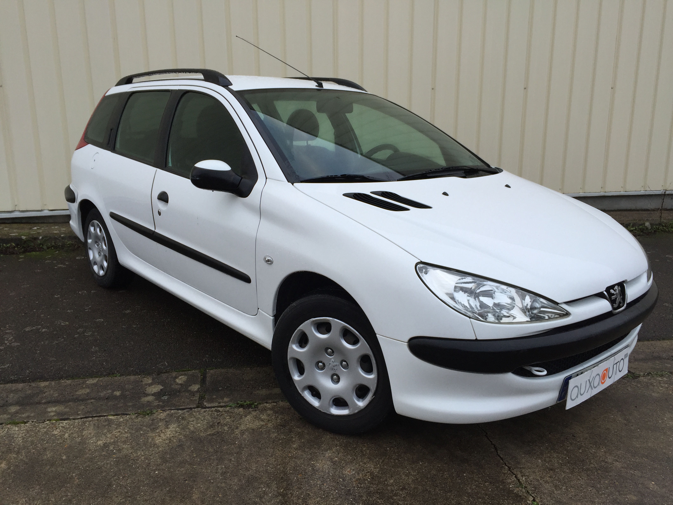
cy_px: 252
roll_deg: +2.5
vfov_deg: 48.2
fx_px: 564
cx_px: 336
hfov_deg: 61.7
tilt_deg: -14.4
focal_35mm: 29
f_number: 2.2
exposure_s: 1/161
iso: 32
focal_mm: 4.15
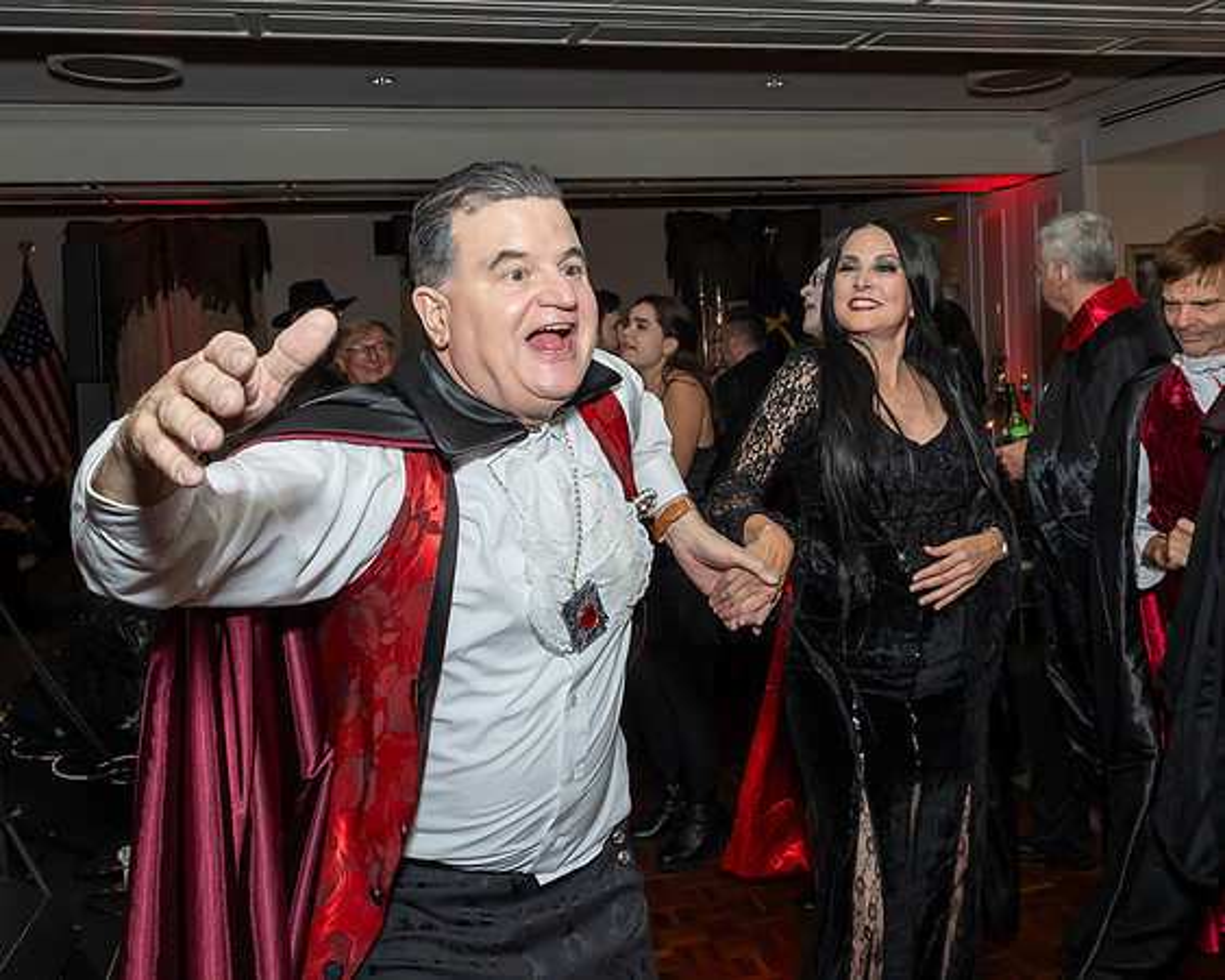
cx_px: 701
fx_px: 1183
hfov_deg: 54.5
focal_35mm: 33
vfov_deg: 44.9
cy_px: 425
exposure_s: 1/250
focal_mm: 17
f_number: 8
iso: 800
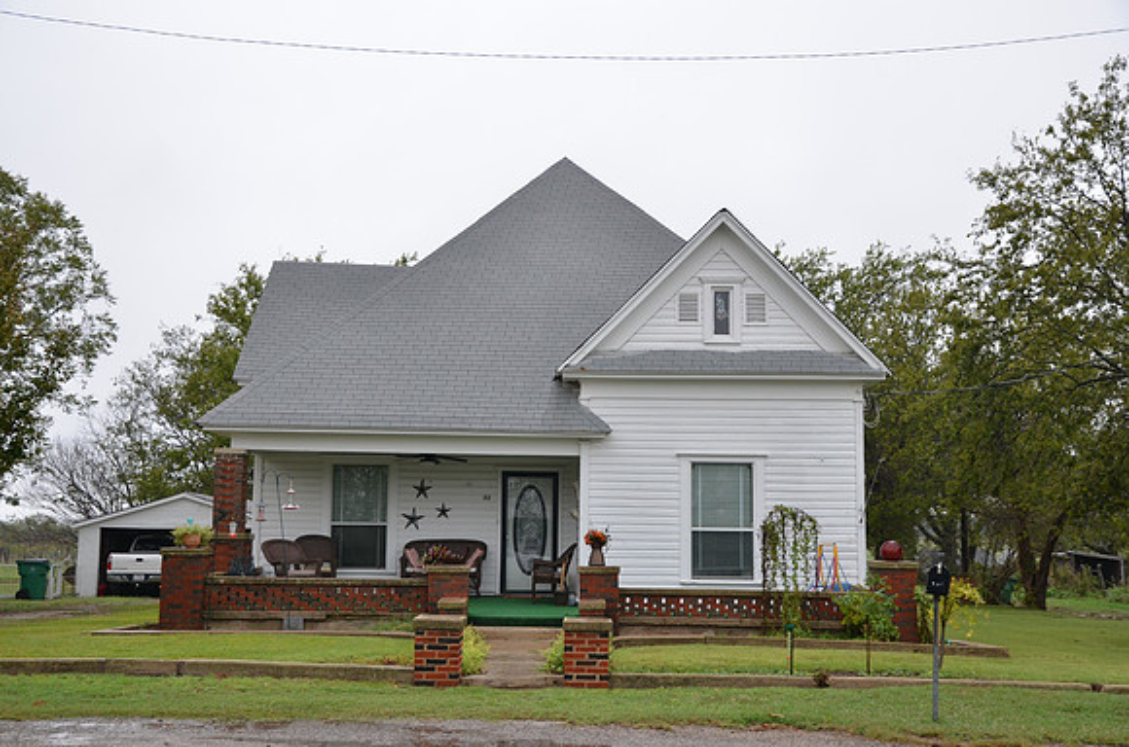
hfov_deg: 49.6
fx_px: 1220
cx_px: 564
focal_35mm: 39
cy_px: 374
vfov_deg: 34.1
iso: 360
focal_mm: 26
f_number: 5.6
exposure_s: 1/125
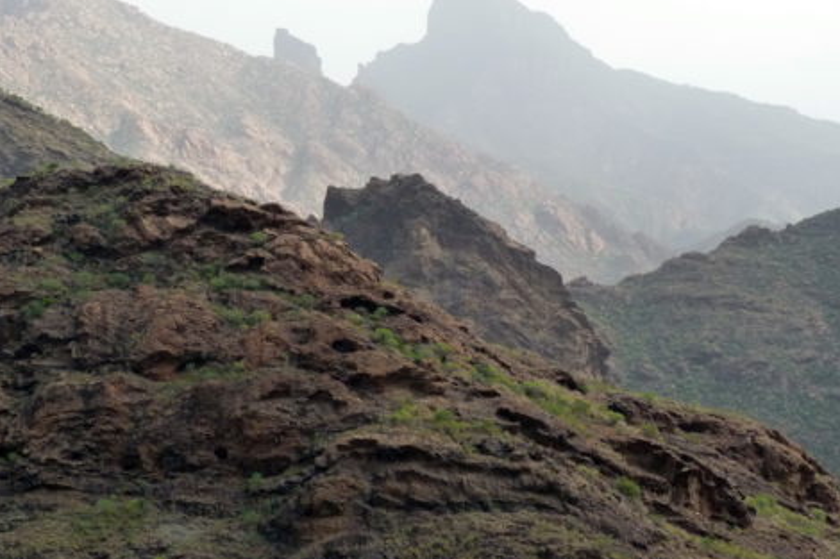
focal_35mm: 158
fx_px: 3685
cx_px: 423
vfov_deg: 8.7
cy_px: 349
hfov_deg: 13.0
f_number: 5
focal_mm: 21.6
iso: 200
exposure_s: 1/320
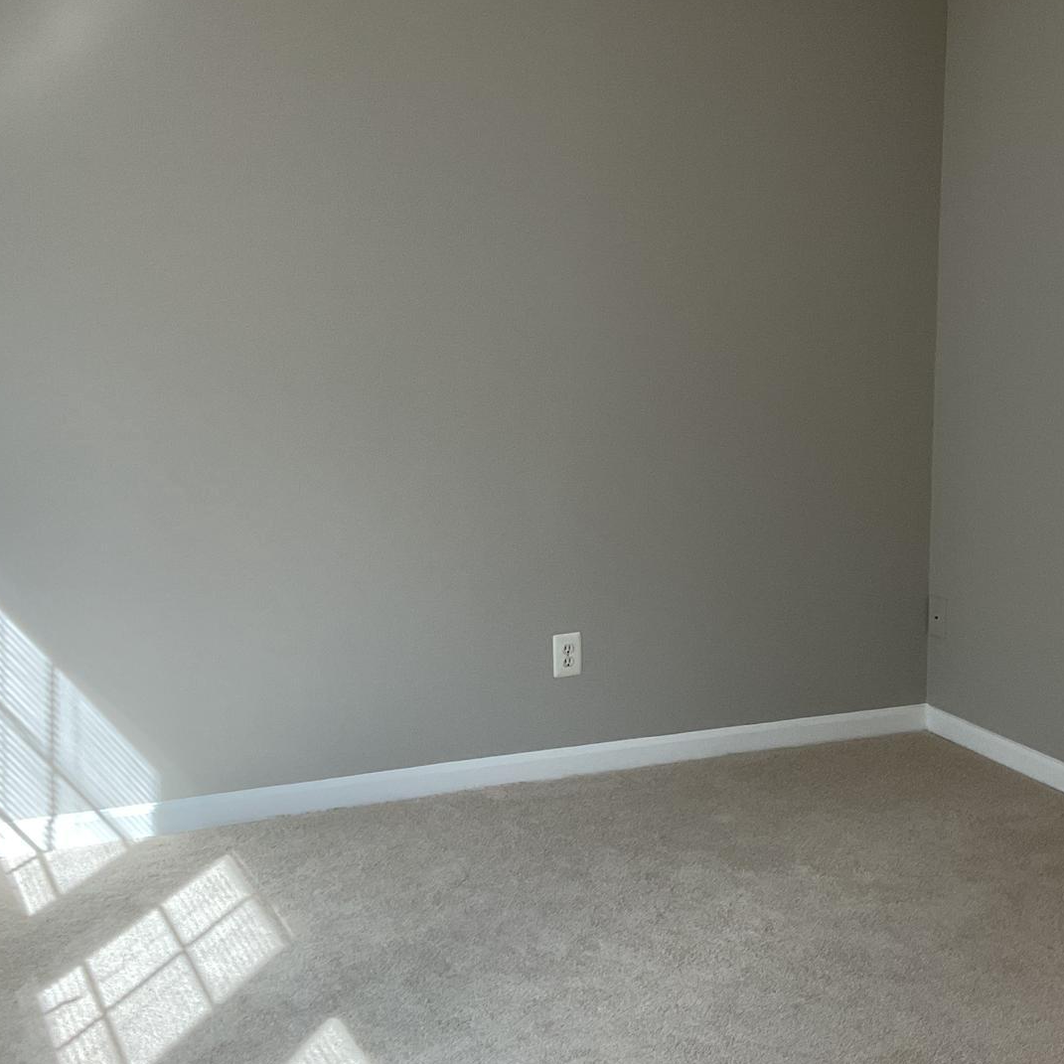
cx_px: 545
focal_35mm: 49
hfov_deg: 34.7
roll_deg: -0.4
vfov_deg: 34.5
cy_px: 384
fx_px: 1704
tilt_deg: -6.2
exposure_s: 1/120
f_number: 1.8
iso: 64
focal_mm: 3
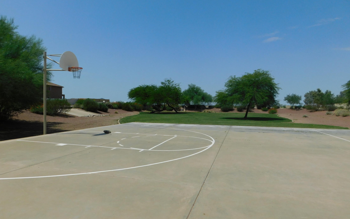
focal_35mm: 25
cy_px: 111
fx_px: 238
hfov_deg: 72.5
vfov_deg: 49.3
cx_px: 173
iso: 125
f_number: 6
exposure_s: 1/1000
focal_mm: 4
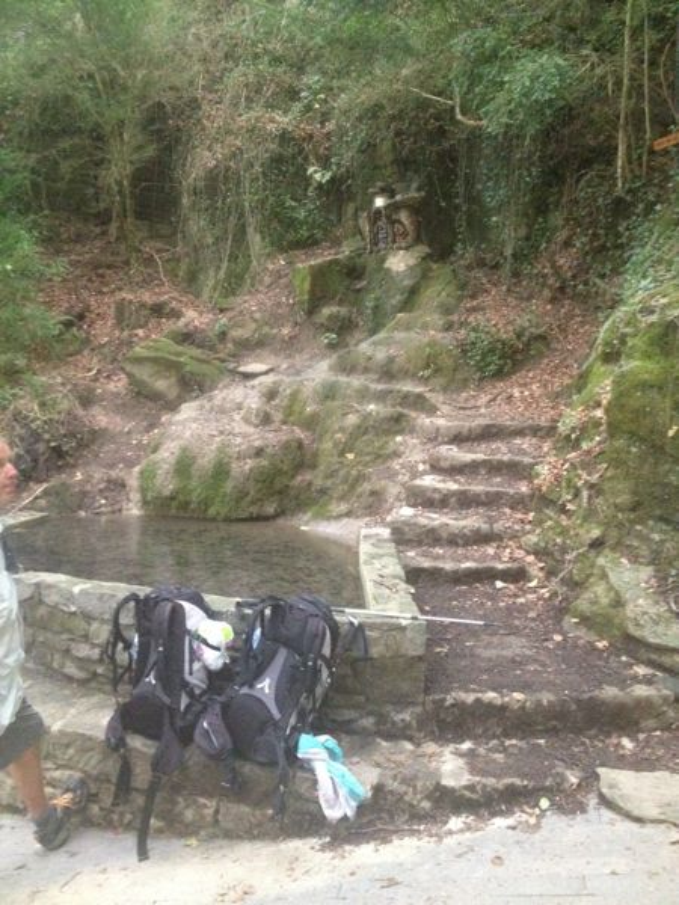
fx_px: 915
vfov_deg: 52.6
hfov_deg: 40.7
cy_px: 452
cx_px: 340
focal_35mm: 35
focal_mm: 4.28
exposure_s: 1/15
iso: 640
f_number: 2.4
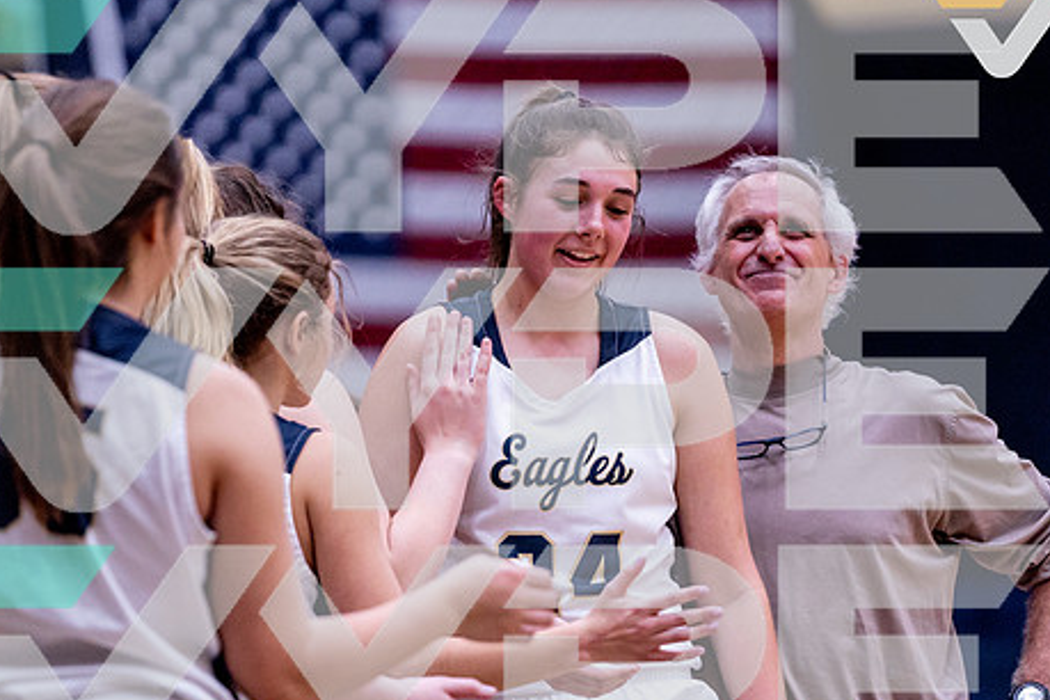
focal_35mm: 306
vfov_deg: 4.5
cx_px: 511
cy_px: 484
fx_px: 8924
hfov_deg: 6.7
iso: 2000
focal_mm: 200
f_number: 2.8
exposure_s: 1/1250
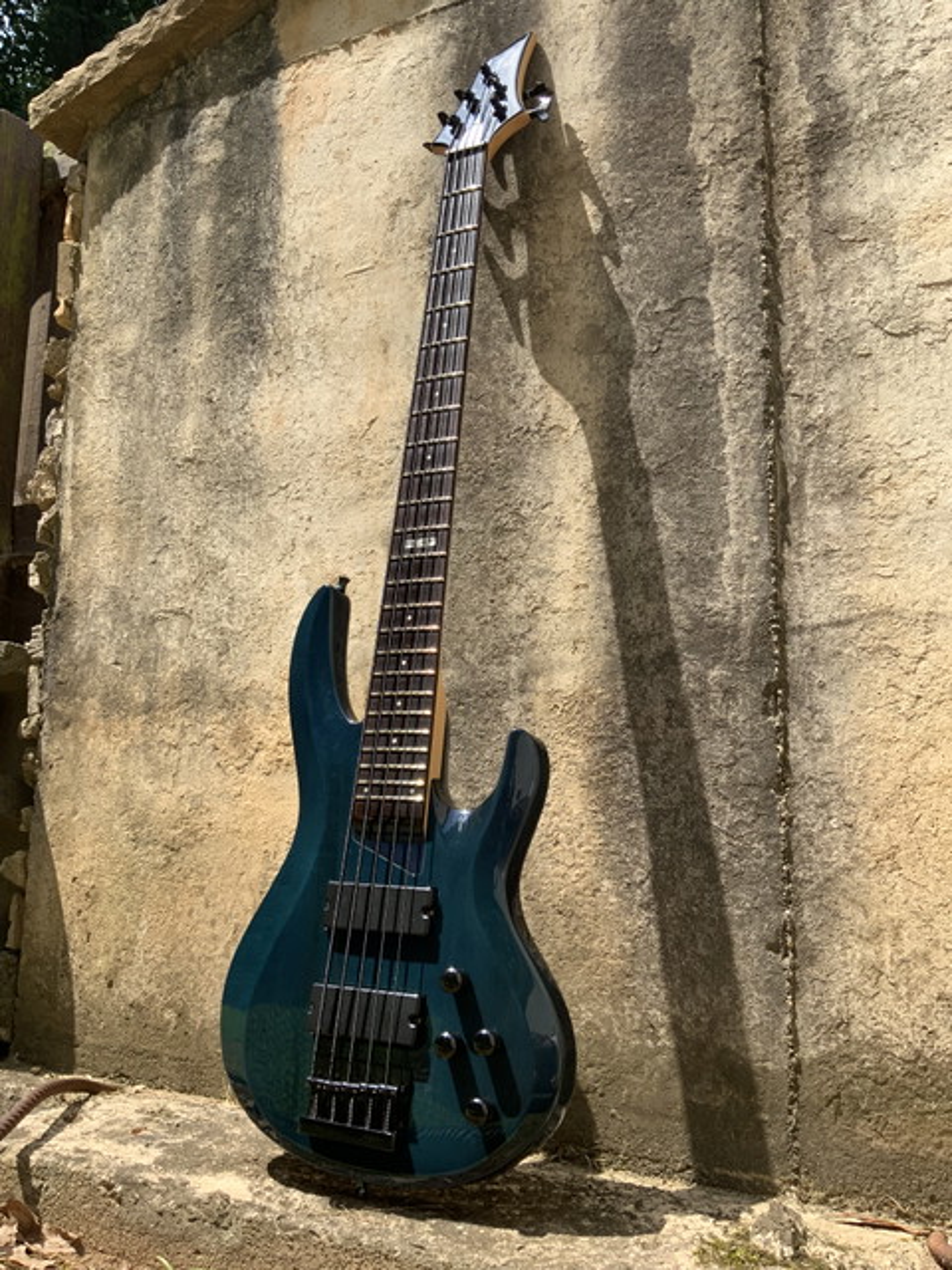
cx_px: 476
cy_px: 635
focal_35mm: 29
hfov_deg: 48.2
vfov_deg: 61.7
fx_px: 1063
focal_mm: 3
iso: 16
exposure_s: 1/1055
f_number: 1.8
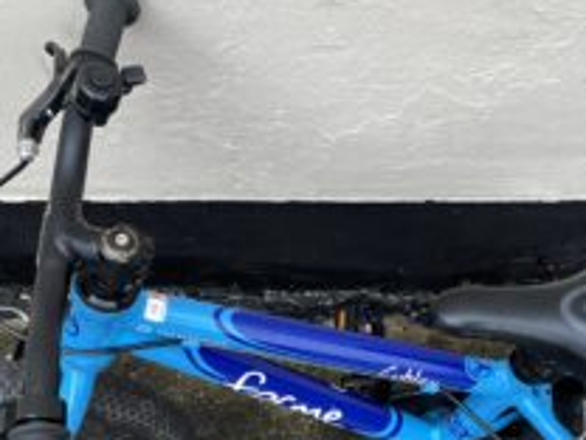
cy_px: 316
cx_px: 335
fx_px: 1016
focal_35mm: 60
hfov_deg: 32.1
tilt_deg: -66.0
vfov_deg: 24.2
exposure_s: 1/121
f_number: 1.6
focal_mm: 4.2
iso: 100
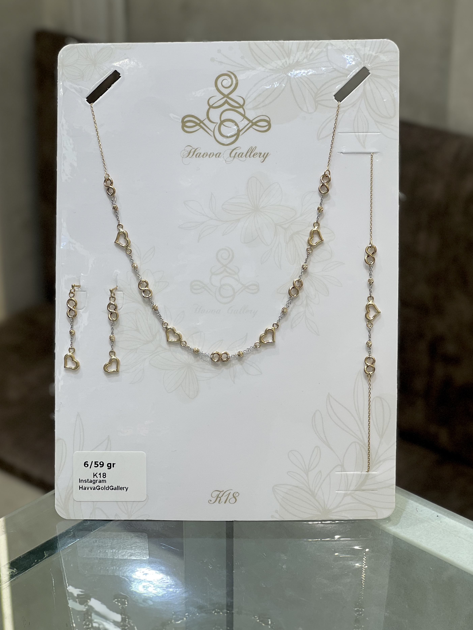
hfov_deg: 17.8
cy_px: 331
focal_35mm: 83
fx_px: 1512
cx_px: 220
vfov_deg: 23.6
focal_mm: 9
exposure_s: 1/100
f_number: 2.8
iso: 25
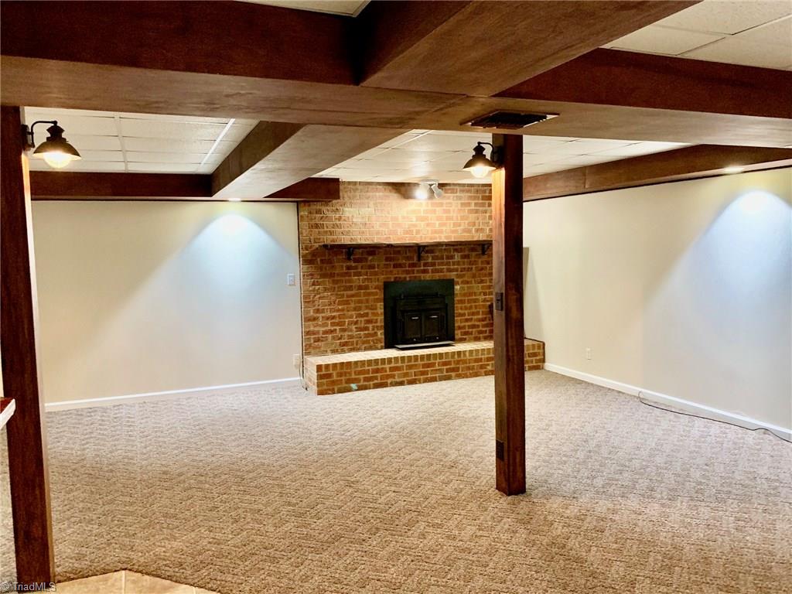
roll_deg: +1.4
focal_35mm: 26
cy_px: 297
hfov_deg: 67.3
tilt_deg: -3.9
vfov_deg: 53.1
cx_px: 396
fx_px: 595
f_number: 1.8
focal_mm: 4.25
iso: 500
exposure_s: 1/30
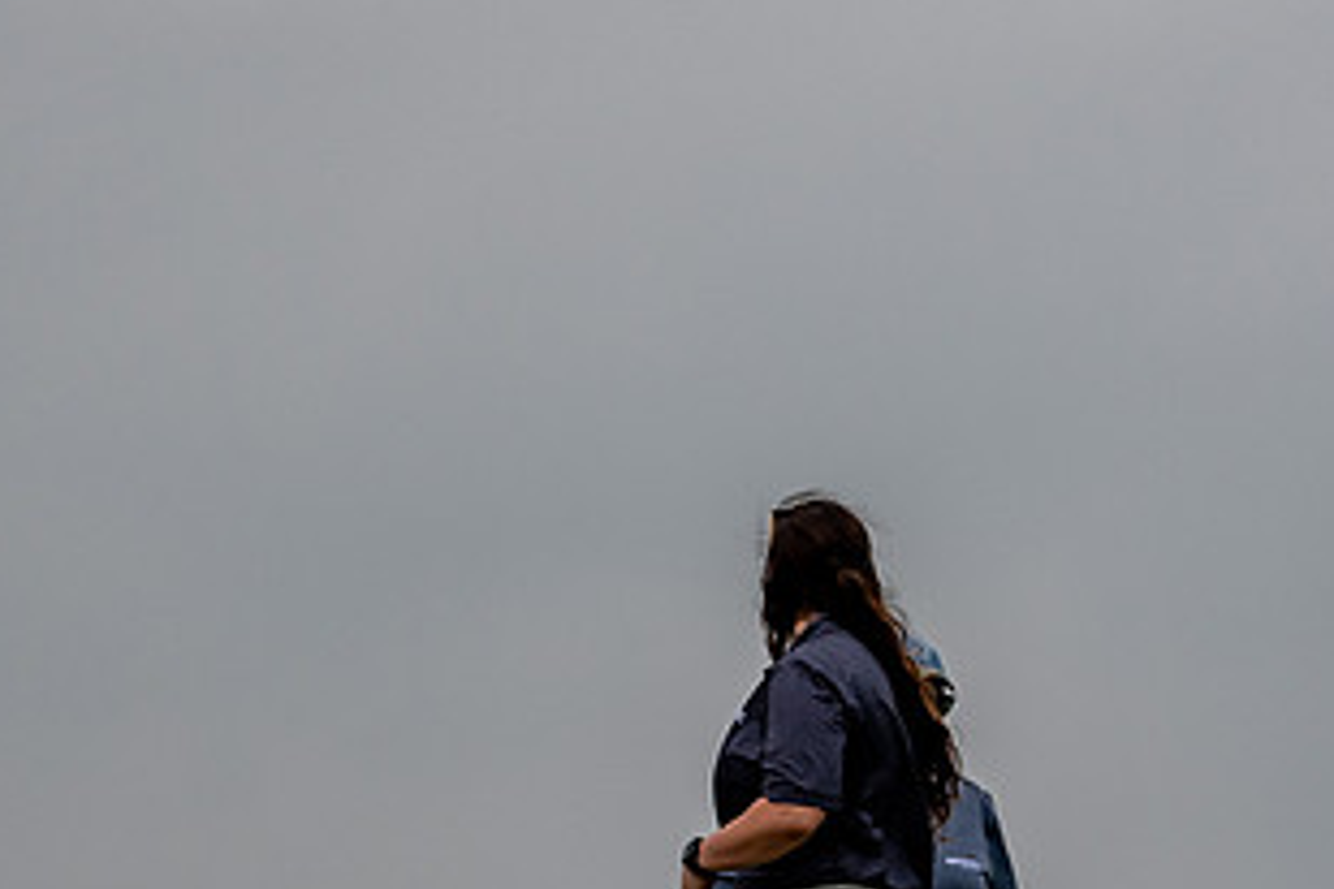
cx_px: 708
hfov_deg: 3.7
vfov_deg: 2.4
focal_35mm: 564
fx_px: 20898
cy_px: 766
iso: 450
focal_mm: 200
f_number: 5.6
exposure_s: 1/2000
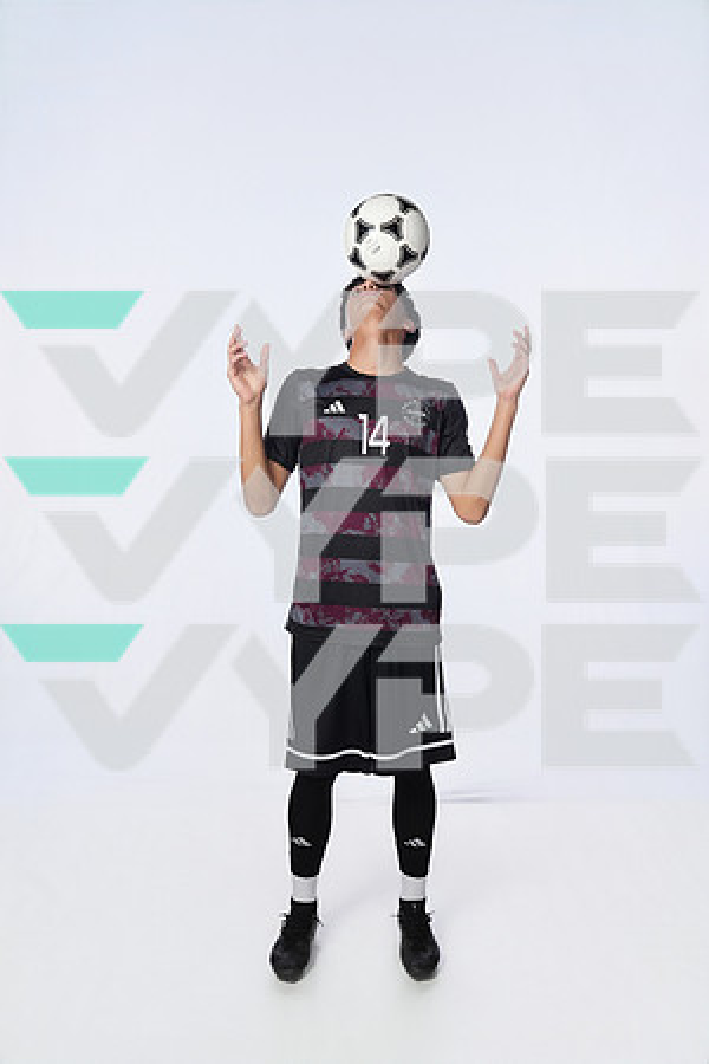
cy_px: 532
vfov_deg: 54.4
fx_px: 1034
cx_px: 354
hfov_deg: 37.9
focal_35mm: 35
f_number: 8
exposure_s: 1/250
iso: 800
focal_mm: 35
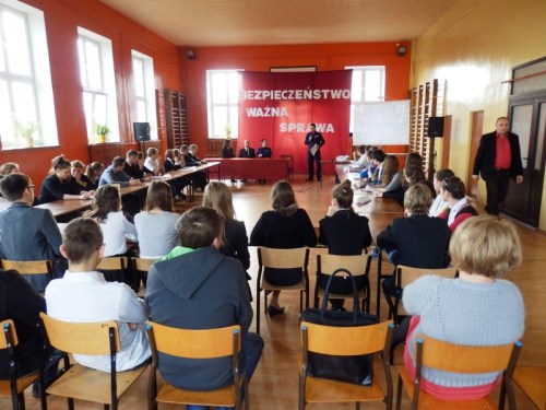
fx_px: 394
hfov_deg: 69.4
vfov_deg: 54.9
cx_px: 273
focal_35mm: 25
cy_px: 205
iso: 400
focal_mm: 4.5
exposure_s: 1/30
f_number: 3
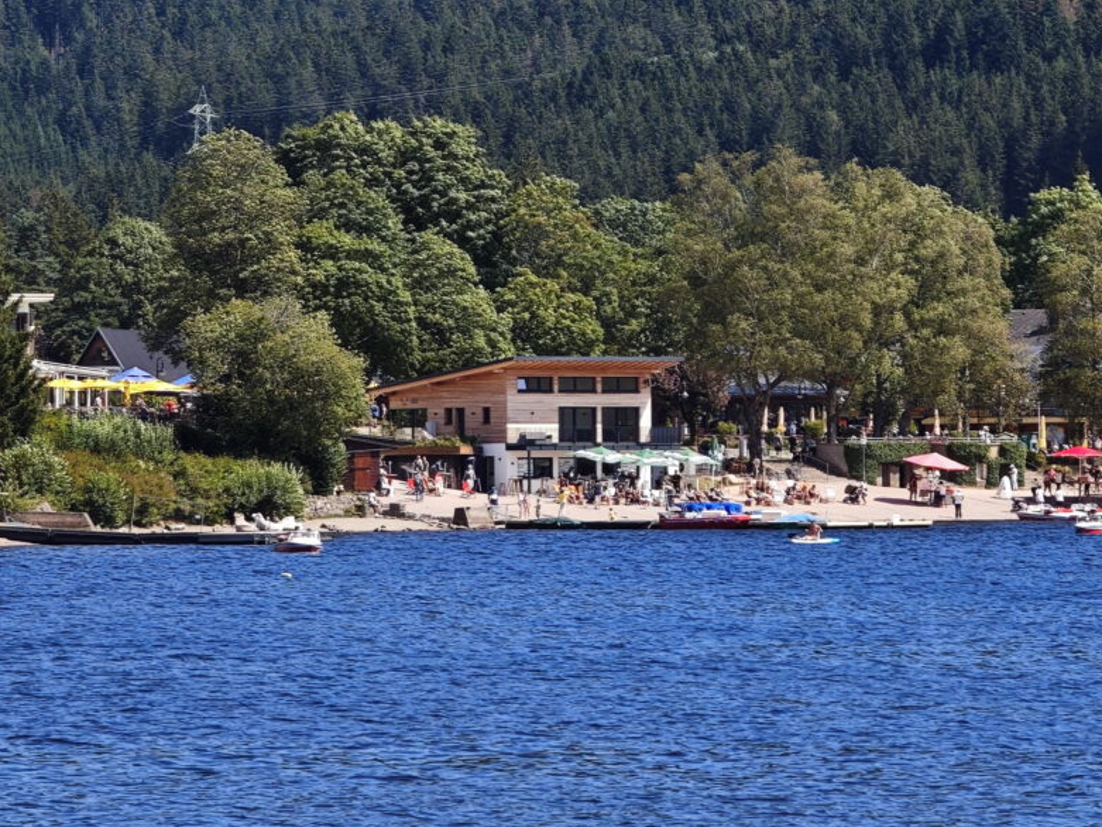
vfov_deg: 6.3
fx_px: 7514
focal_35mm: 236
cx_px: 621
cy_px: 93
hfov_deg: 8.4
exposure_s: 1/764
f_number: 2.5
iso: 50
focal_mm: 19.4
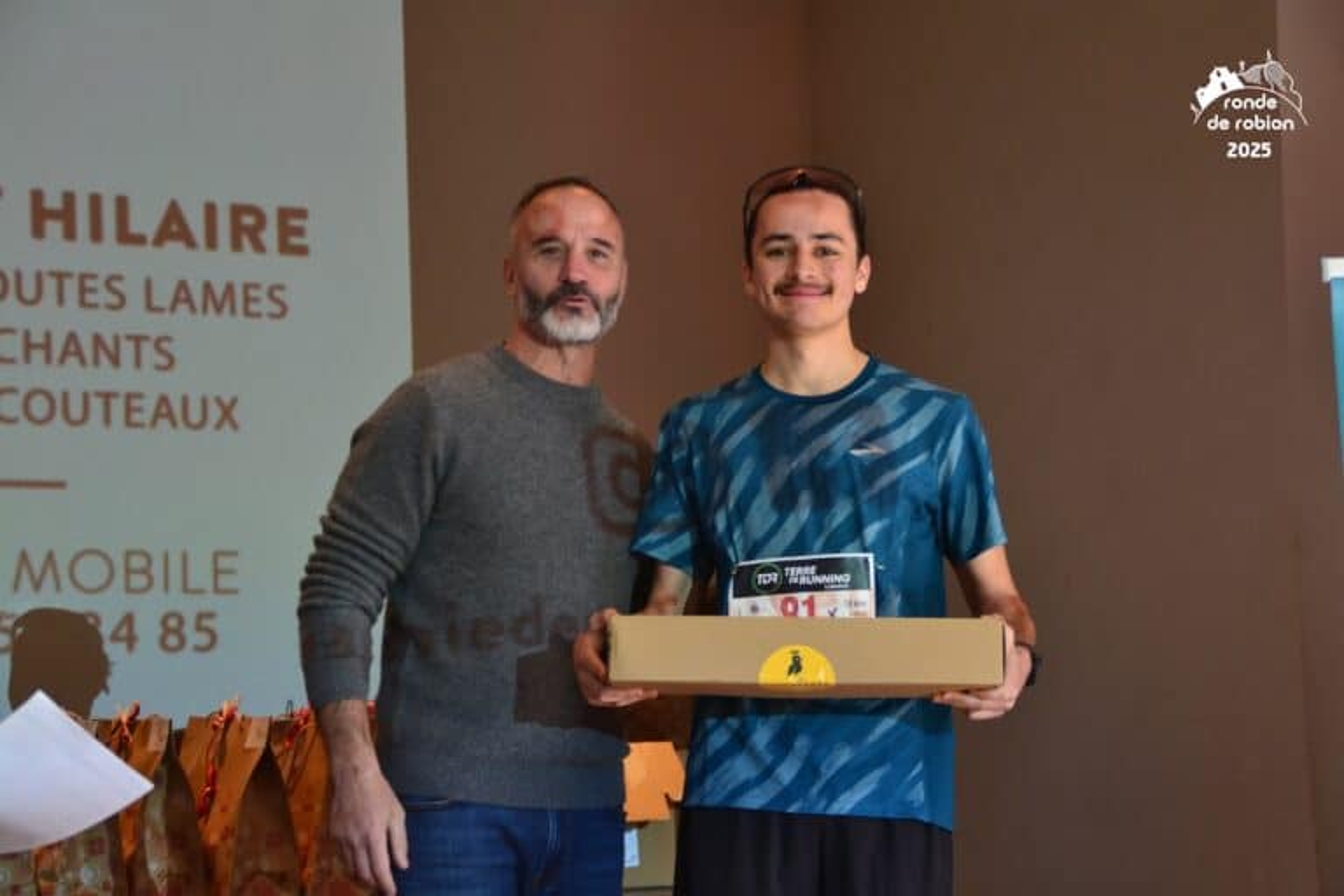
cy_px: 448
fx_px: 3360
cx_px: 672
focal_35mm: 90
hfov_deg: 22.6
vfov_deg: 15.2
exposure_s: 1/80
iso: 800
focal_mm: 60
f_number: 5
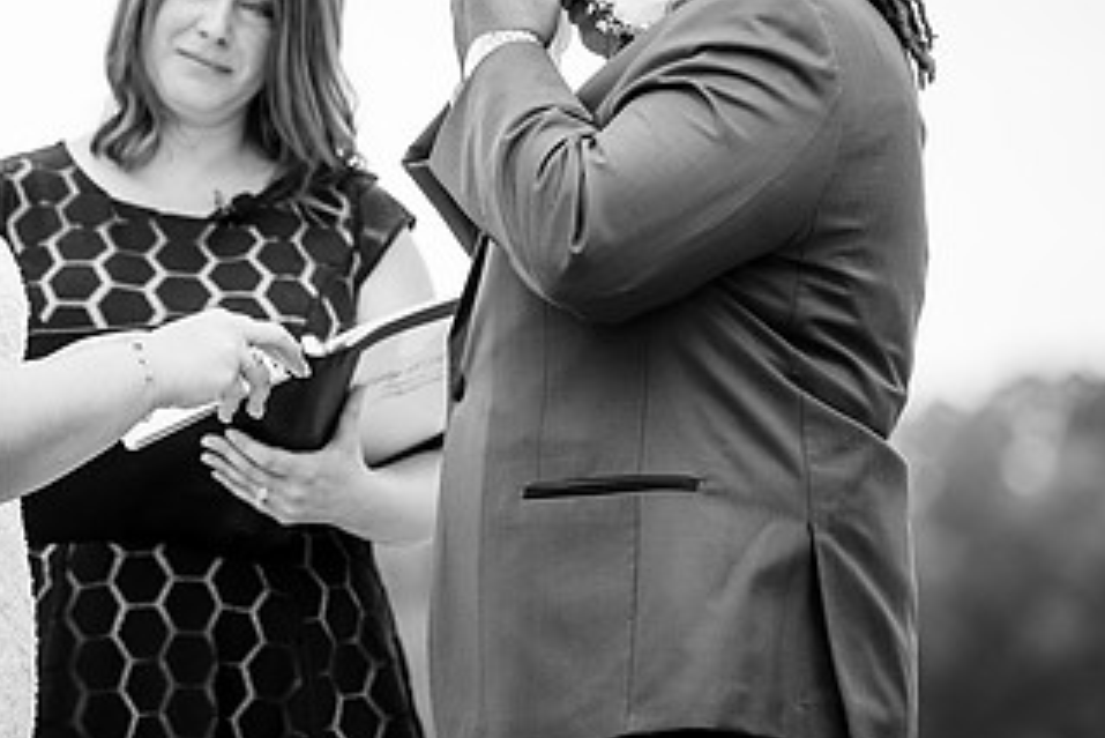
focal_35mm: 399
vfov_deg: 3.4
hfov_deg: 5.2
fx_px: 12252
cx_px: 324
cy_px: 118
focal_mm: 198
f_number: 4
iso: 160
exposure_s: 1/200
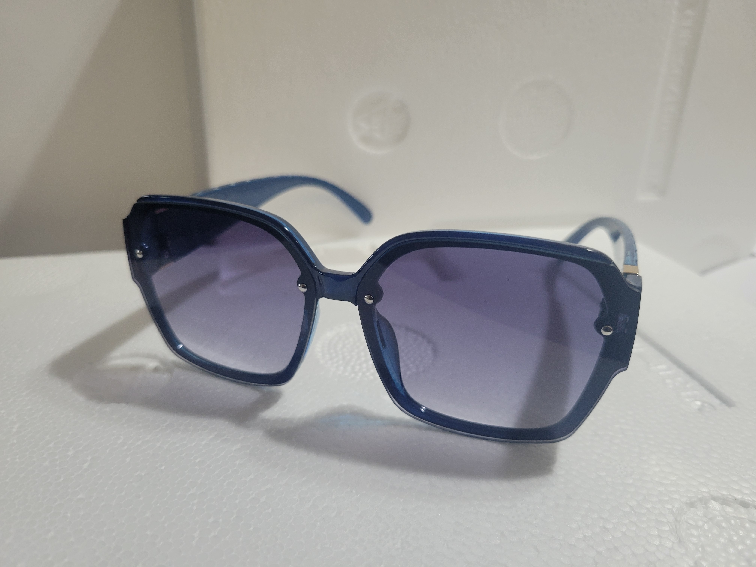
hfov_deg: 67.3
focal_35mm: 26
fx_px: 568
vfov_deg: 53.1
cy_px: 284
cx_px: 378
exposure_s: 1/40
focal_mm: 5.4
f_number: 1.8
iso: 160
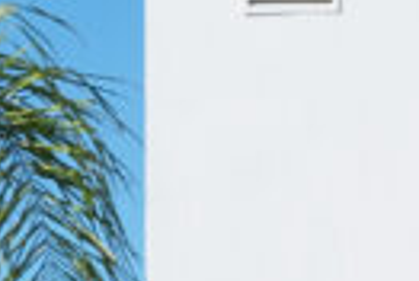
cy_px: 934
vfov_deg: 4.9
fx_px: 3091
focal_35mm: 265
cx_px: 1075
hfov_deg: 7.2
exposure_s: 1/200
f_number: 9
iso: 160
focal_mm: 22.8
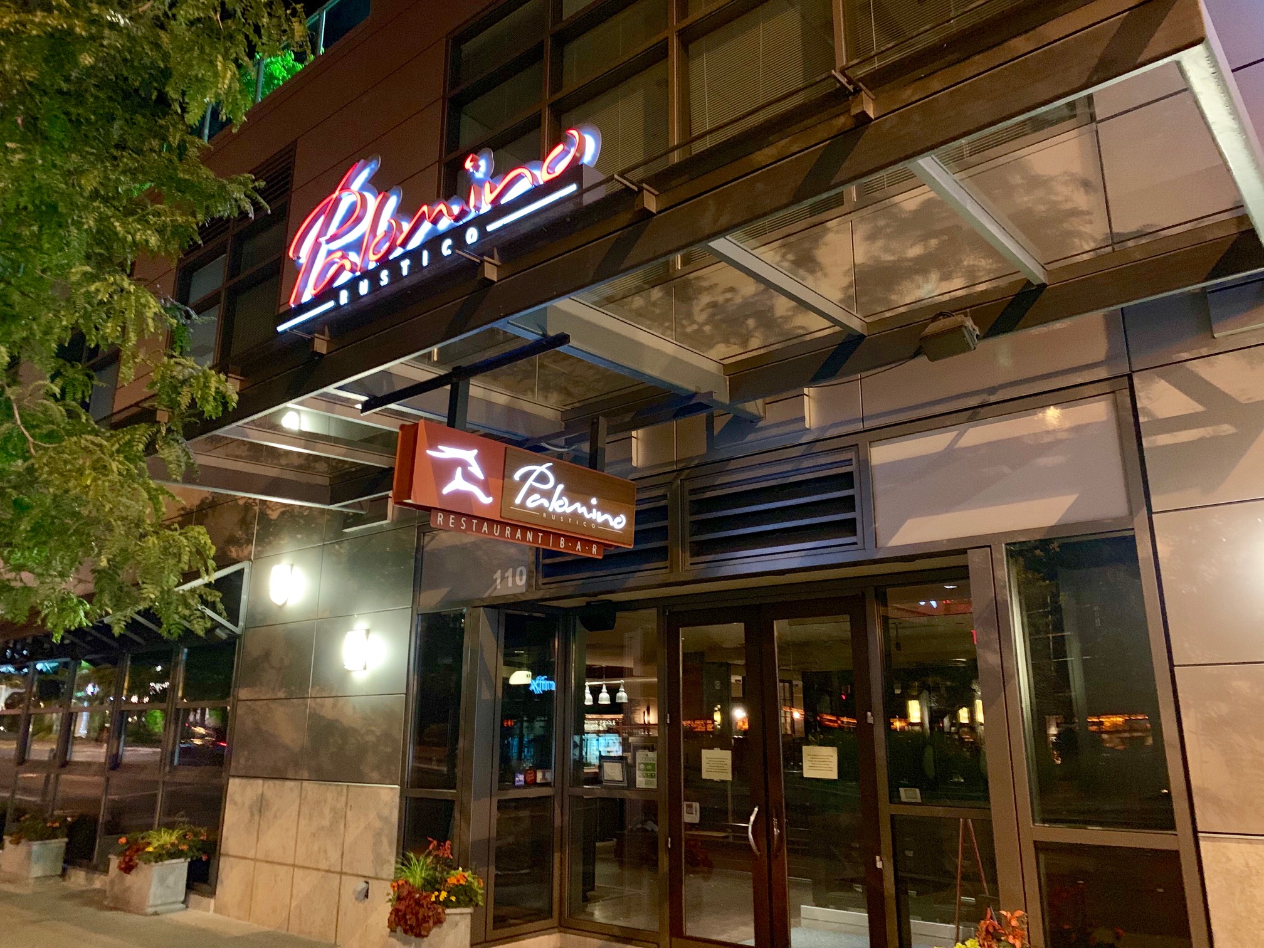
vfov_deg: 53.1
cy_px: 474
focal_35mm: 26
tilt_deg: +14.1
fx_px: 949
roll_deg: -0.6
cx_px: 632
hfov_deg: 67.3
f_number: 1.8
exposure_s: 1/17
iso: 640
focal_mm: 4.25
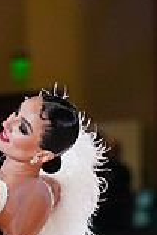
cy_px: 403
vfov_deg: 3.8
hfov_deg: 2.5
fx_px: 3544
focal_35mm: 543
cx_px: -25
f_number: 2.8
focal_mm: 147
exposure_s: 1/400
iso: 2000
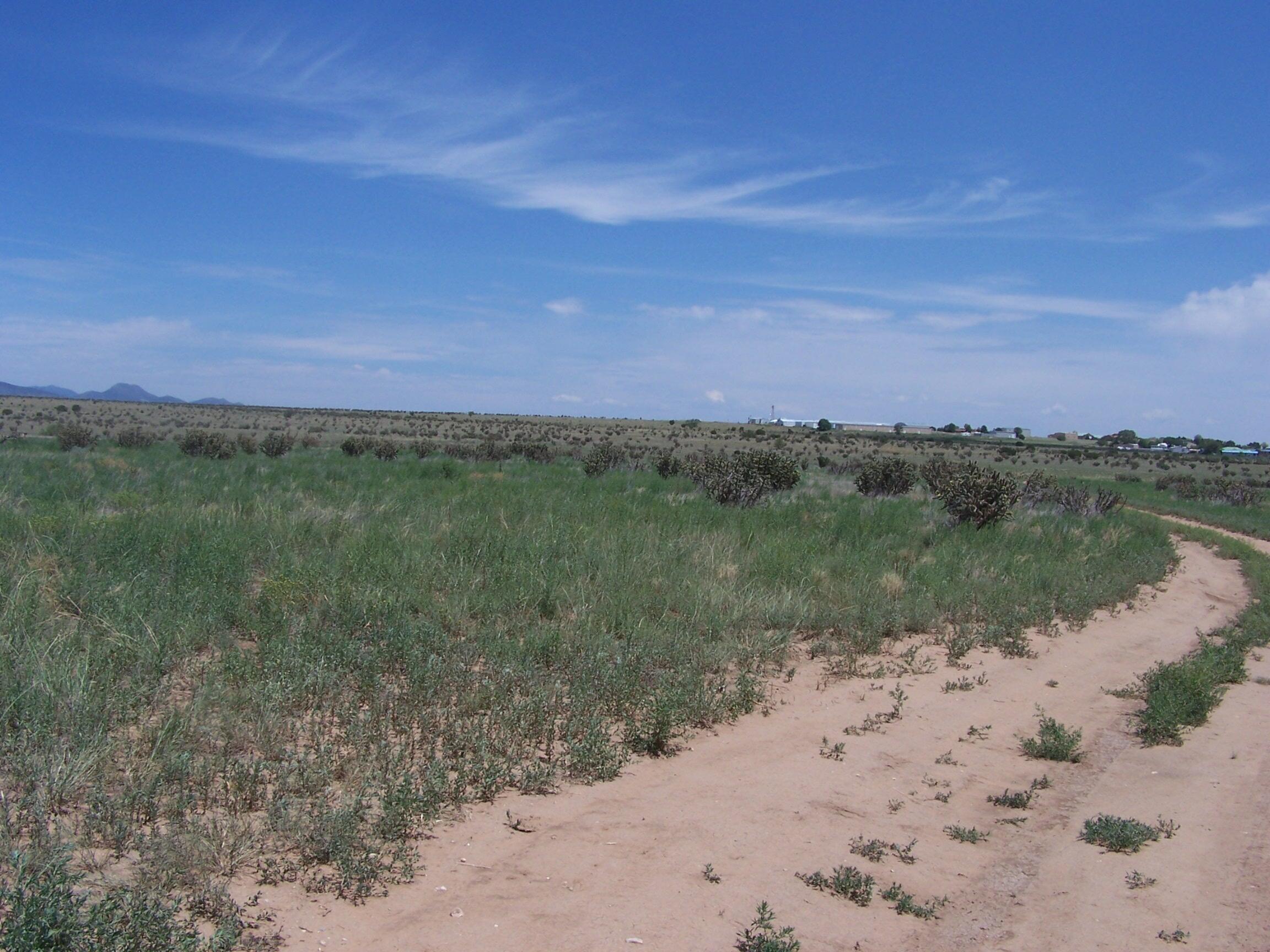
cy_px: 476
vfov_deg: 37.7
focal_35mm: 38
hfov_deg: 49.0
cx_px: 635
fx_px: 1394
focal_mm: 6.3
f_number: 5.6
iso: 80
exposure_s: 1/750
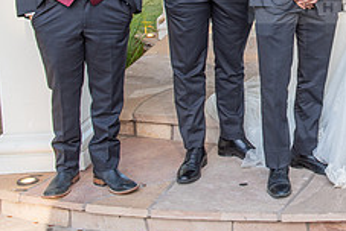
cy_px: -13
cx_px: 381
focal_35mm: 74
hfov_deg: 25.3
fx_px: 712
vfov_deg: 17.9
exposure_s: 1/160
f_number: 5.6
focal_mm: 29
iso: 200
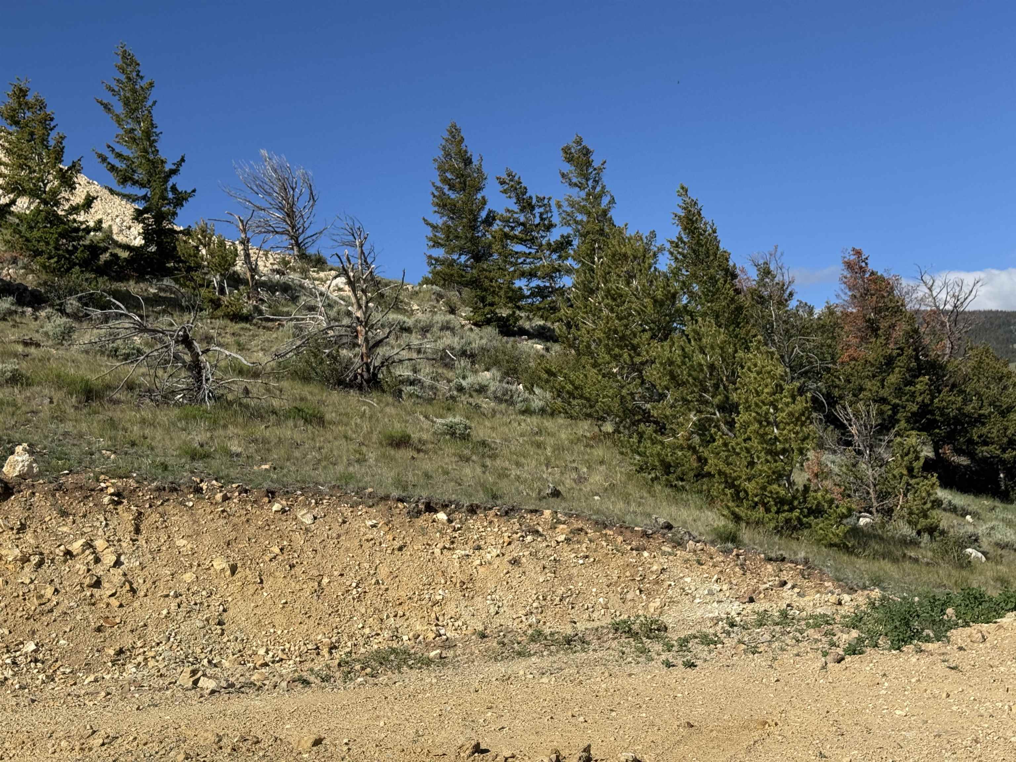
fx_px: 1409
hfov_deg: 39.7
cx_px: 508
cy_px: 381
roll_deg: +7.0
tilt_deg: +6.7
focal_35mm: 48
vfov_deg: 30.3
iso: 64
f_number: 1.78
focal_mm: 6.76
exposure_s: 1/6410
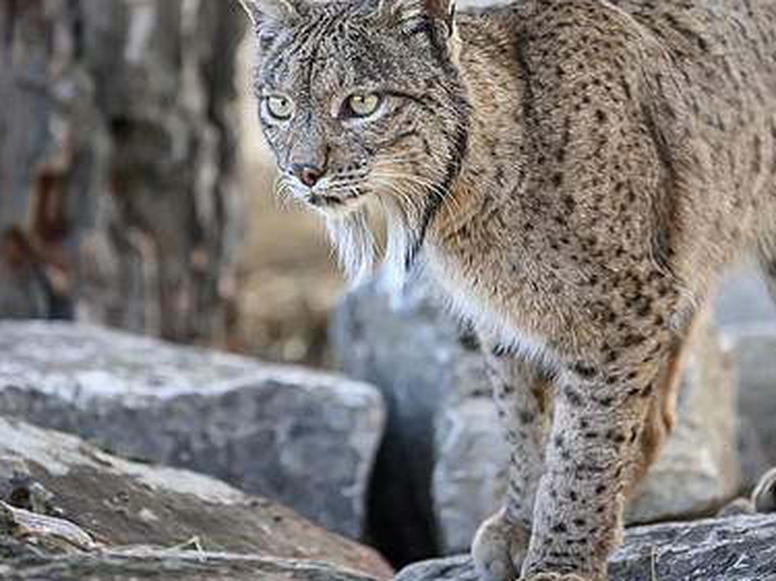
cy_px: 232
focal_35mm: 833
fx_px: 18668
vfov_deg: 1.8
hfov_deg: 2.4
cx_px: 331
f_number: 4
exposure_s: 1/2000
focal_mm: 560
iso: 1600
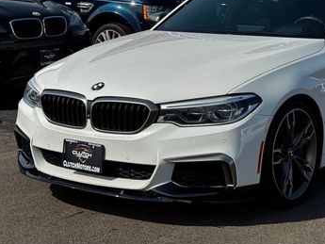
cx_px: 210
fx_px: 836
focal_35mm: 89
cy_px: 46
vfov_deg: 16.5
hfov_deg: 21.9
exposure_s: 1/7937
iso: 80
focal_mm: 6.76
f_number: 1.78
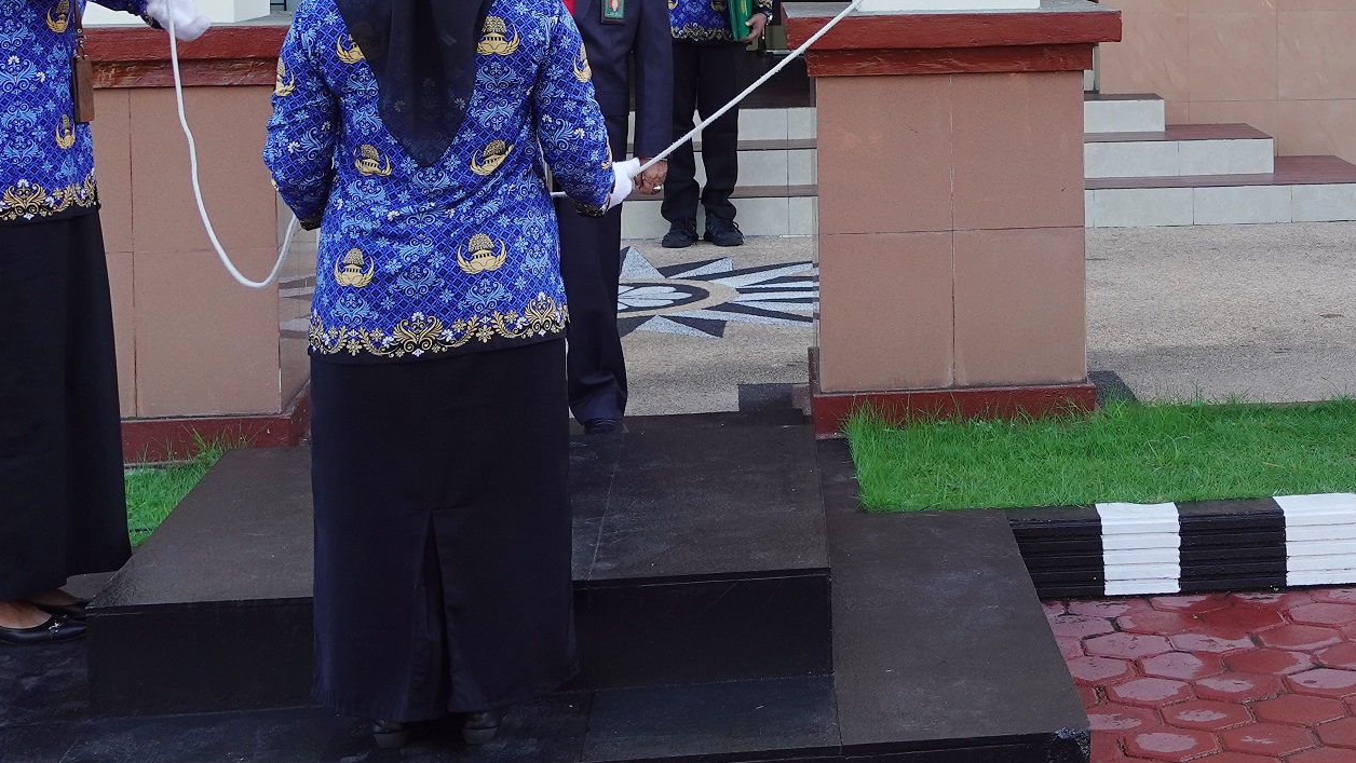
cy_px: 10
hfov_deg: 28.0
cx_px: 1181
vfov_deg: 16.2
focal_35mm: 73
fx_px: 2625
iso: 125
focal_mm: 12.27
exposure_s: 1/80
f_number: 4.5
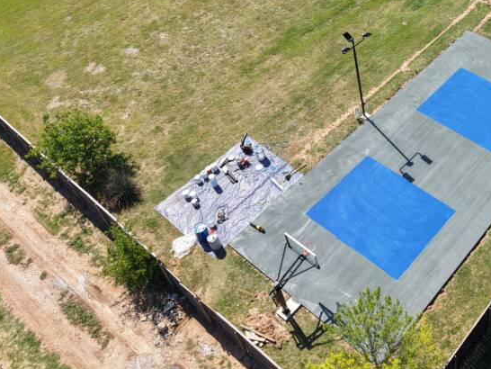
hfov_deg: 38.7
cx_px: 456
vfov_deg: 31.1
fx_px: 639
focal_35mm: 45
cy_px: 54
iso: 140
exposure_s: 1/2500
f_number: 1.8
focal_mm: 8.67
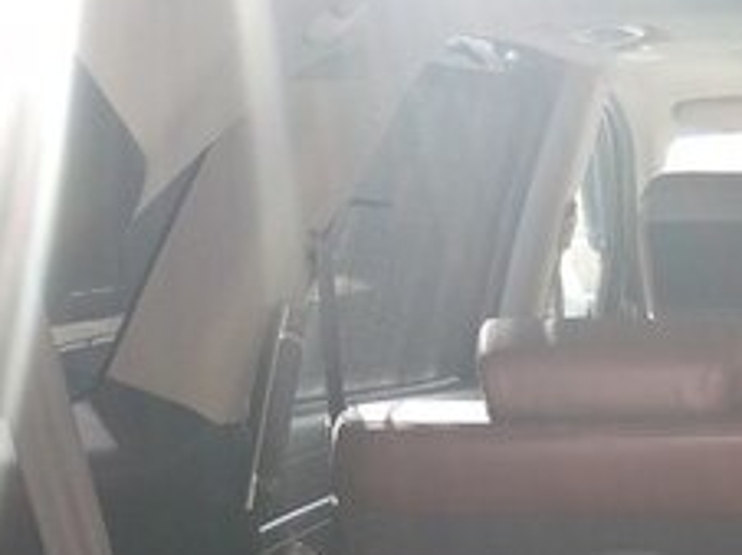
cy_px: 626
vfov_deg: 18.5
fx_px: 1627
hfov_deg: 22.9
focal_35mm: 76
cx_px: 965
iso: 200
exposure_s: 1/100
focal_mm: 3.83
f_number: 2.2
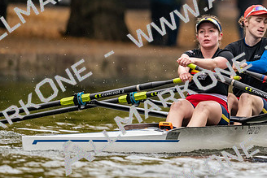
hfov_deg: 2.9
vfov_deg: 1.9
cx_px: 228
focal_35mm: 708
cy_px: 50
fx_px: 5253
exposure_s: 1/2500
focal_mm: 400
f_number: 4.5
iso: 2500
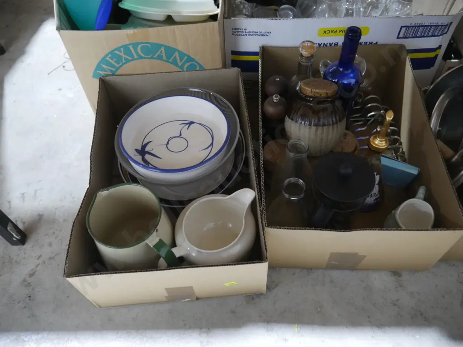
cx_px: 232
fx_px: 375
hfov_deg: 63.4
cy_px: 174
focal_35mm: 28
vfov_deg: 49.7
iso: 3200
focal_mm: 14
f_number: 3.5
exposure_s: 1/60
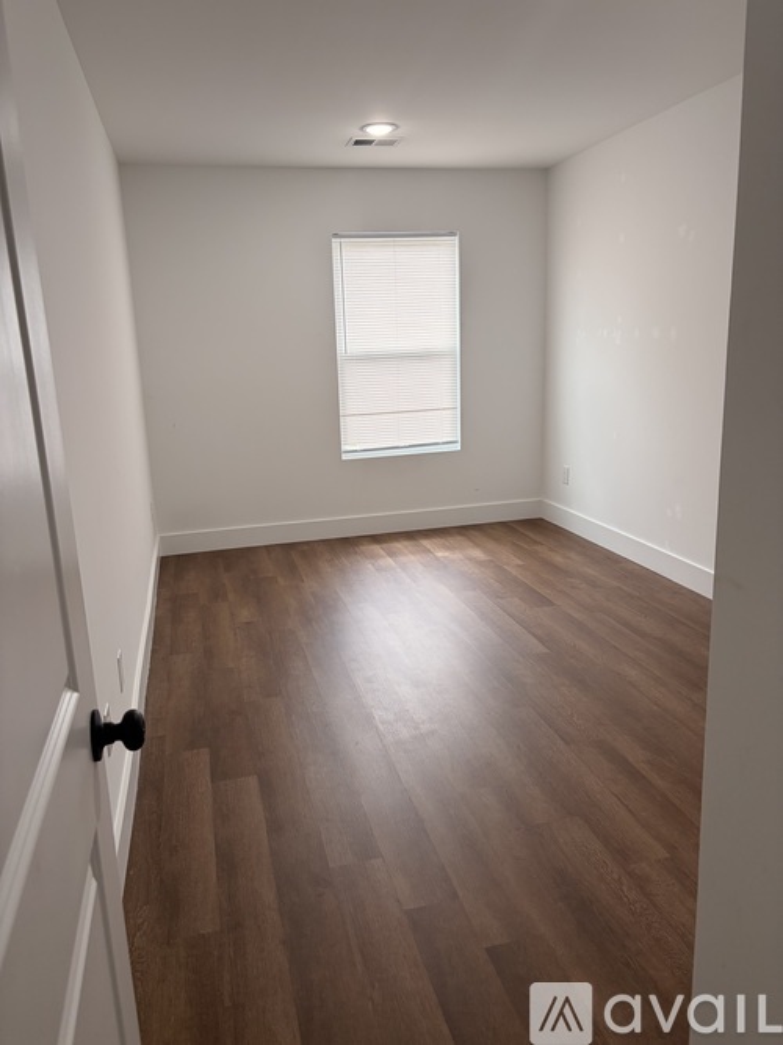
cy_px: 522
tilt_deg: -12.0
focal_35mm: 26
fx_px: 784
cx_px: 392
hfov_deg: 53.0
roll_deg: +1.7
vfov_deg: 67.3
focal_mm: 5.96
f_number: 1.6
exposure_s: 1/138
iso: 100
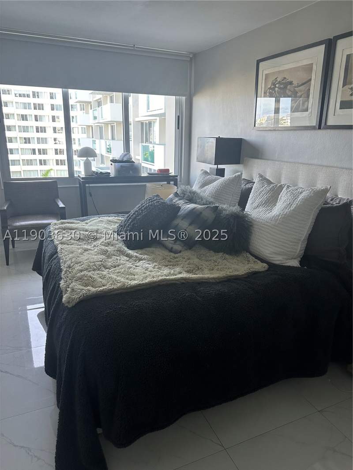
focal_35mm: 24
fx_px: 326
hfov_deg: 56.8
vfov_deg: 71.6
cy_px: 235
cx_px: 176
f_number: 1.78
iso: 160
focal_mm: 6.86
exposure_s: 1/121
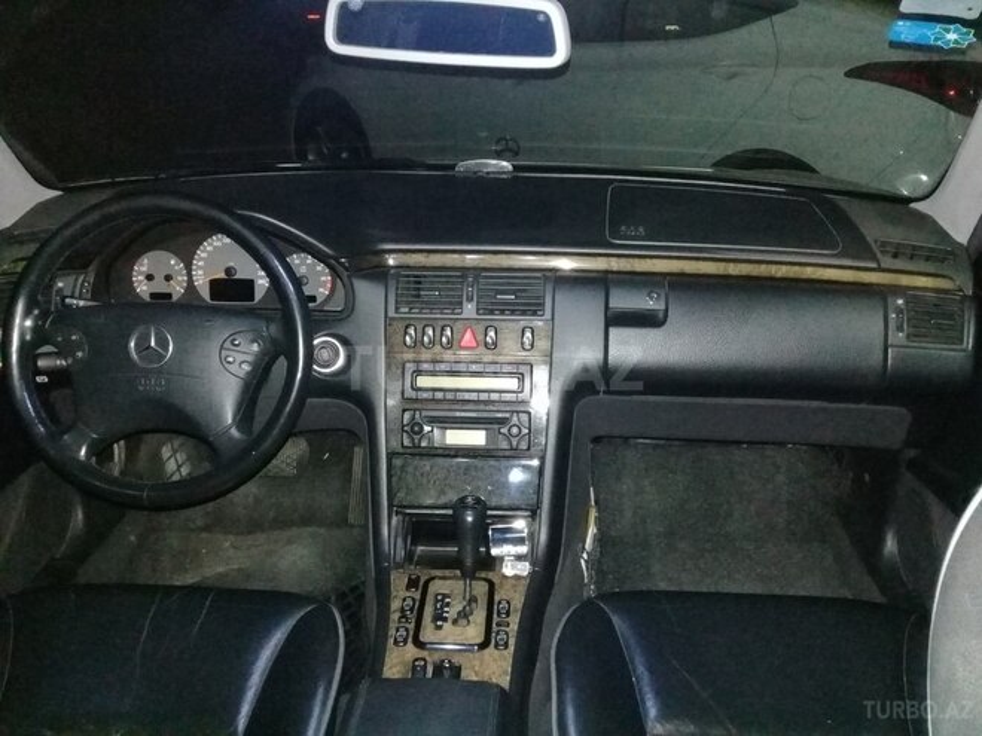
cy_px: 368
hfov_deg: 58.4
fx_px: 879
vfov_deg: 45.4
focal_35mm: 31
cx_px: 491
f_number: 2.2
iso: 800
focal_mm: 3.3
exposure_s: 1/15
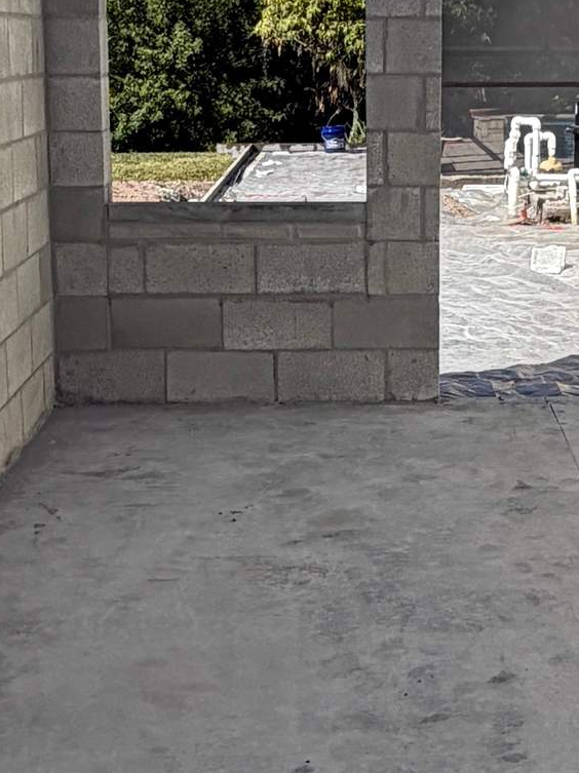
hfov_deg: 19.5
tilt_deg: -10.2
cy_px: 334
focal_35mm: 75
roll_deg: -1.6
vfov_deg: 26.0
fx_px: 1674
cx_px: 426
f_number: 2.2
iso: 20
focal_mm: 2.22
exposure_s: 1/928
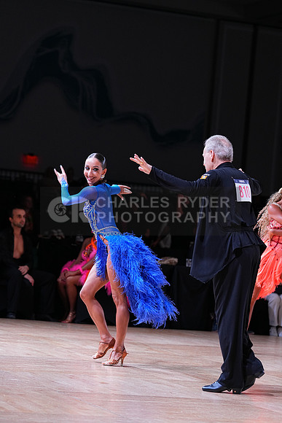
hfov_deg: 10.9
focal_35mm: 126
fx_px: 1480
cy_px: 212
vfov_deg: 16.3
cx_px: 141
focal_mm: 126
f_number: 4
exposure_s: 1/400
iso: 1250
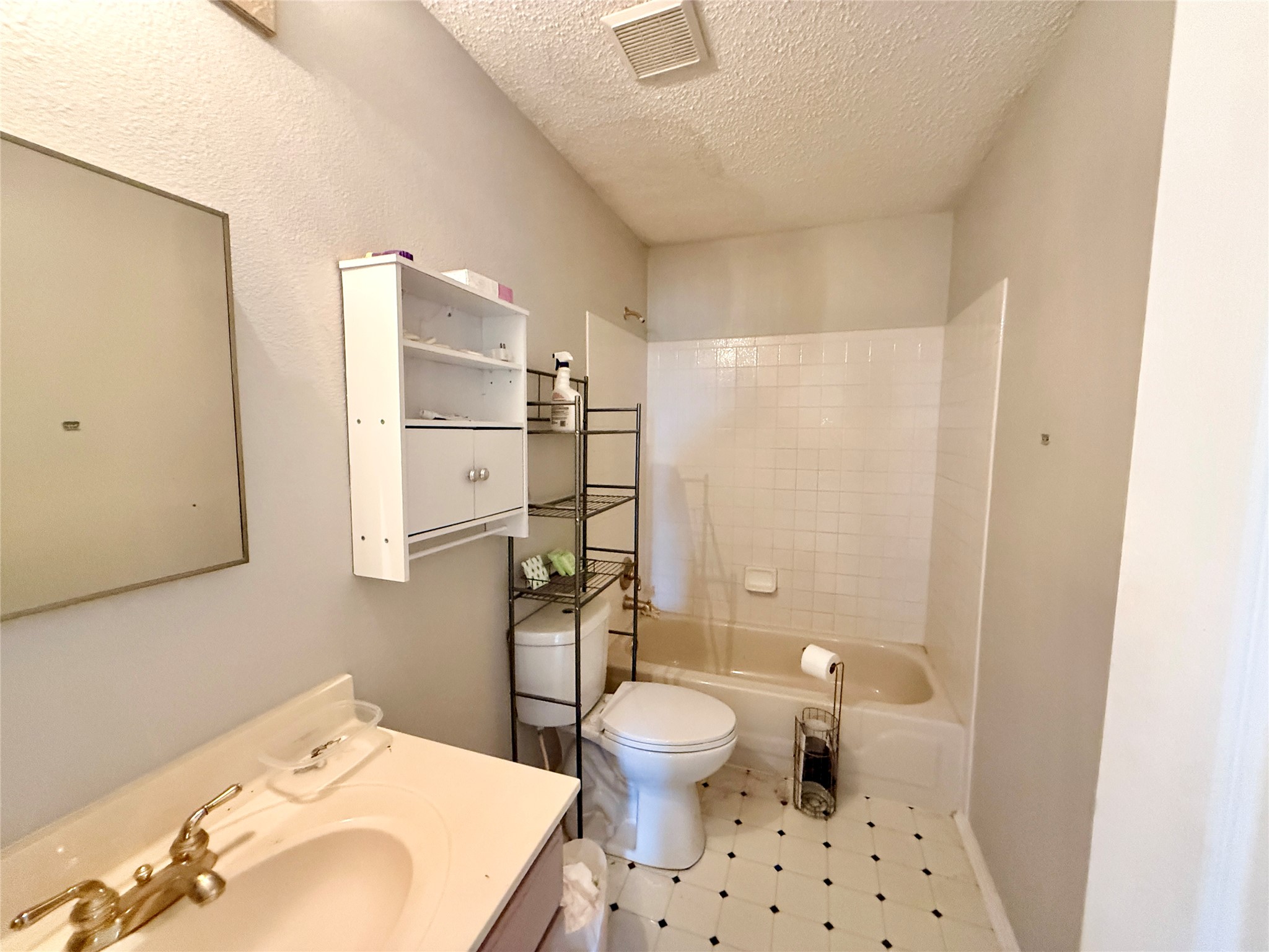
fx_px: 513
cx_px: 634
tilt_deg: -4.0
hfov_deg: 102.1
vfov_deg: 85.7
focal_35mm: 14
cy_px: 476
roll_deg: -0.4
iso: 800
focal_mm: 2.22
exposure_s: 1/60
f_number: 2.2
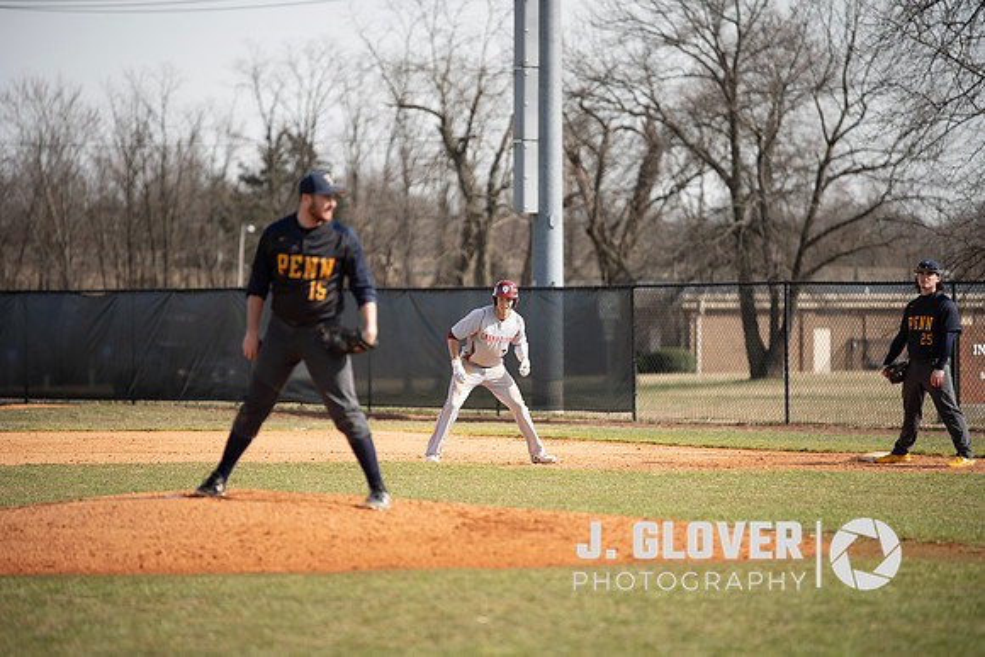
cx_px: 492
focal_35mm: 200
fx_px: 5473
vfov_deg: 6.9
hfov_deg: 10.3
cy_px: 328
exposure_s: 1/1000
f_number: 2.8
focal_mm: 200
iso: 200
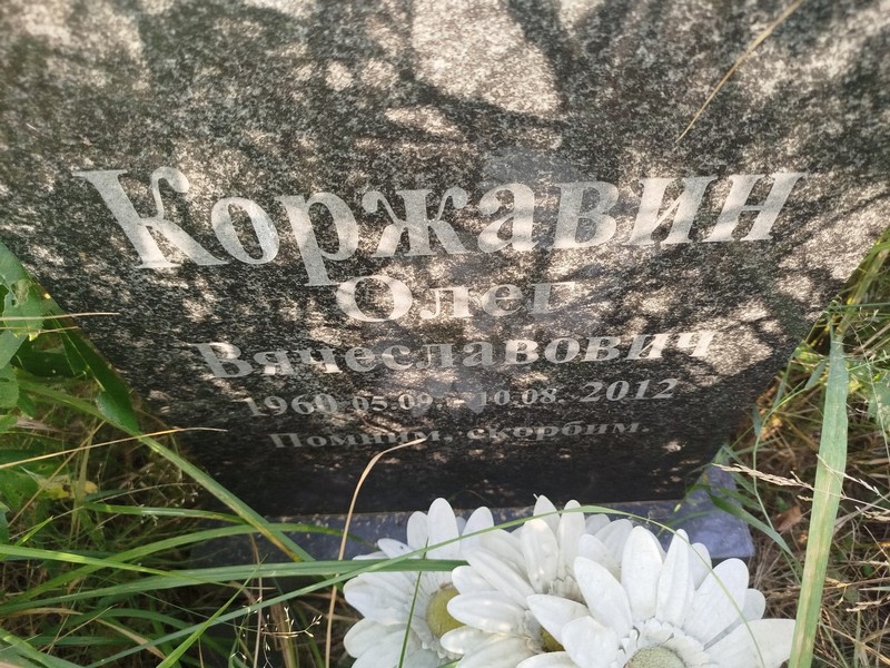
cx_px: 445
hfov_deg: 71.6
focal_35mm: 24
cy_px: 334
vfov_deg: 56.8
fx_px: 617
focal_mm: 5.31
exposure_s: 1/50
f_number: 1.7
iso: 50
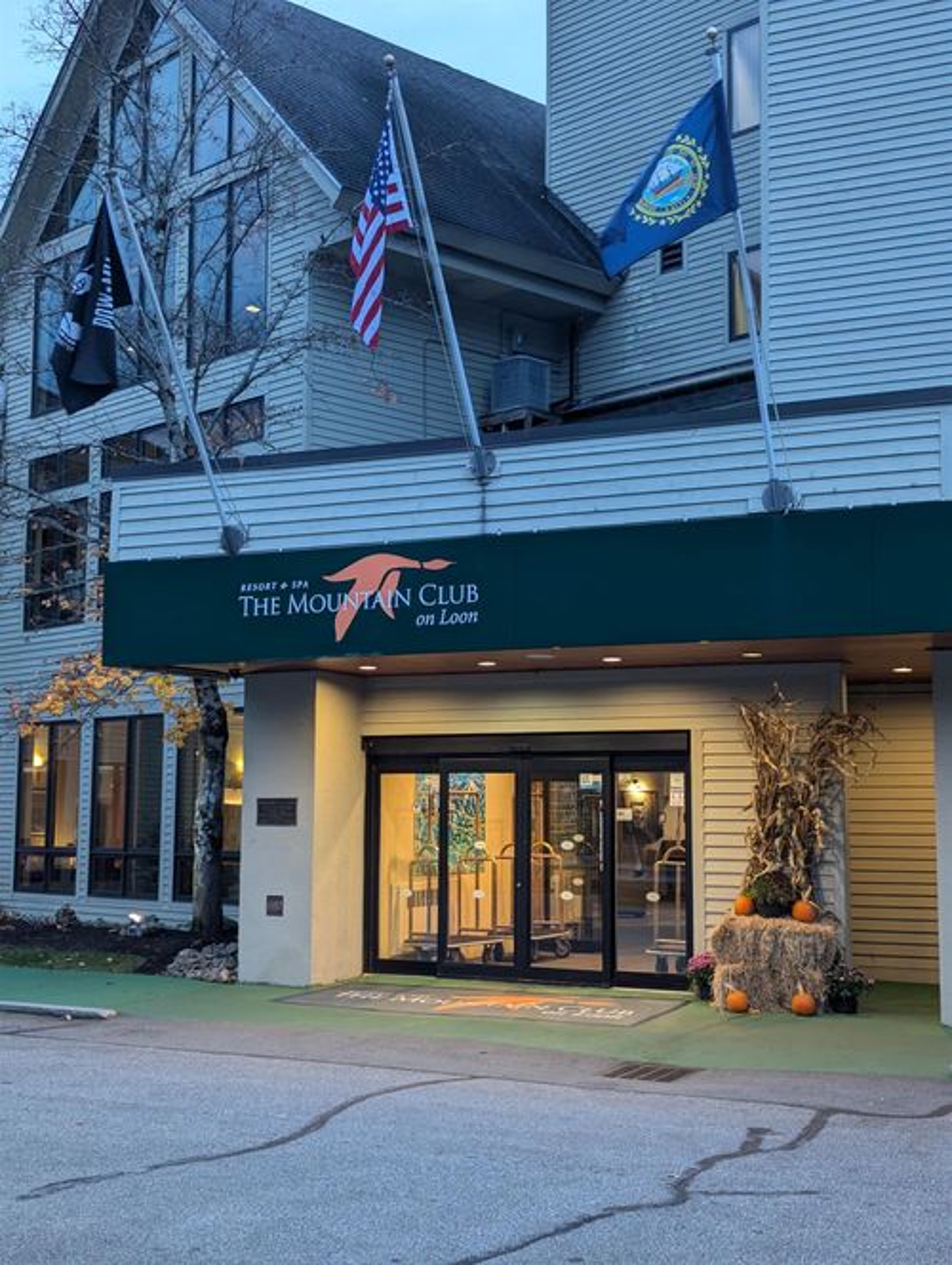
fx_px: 1756
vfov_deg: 39.6
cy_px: 632
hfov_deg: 30.3
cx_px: 476
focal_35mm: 48
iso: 204
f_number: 1.85
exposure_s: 1/23.8
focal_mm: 6.81
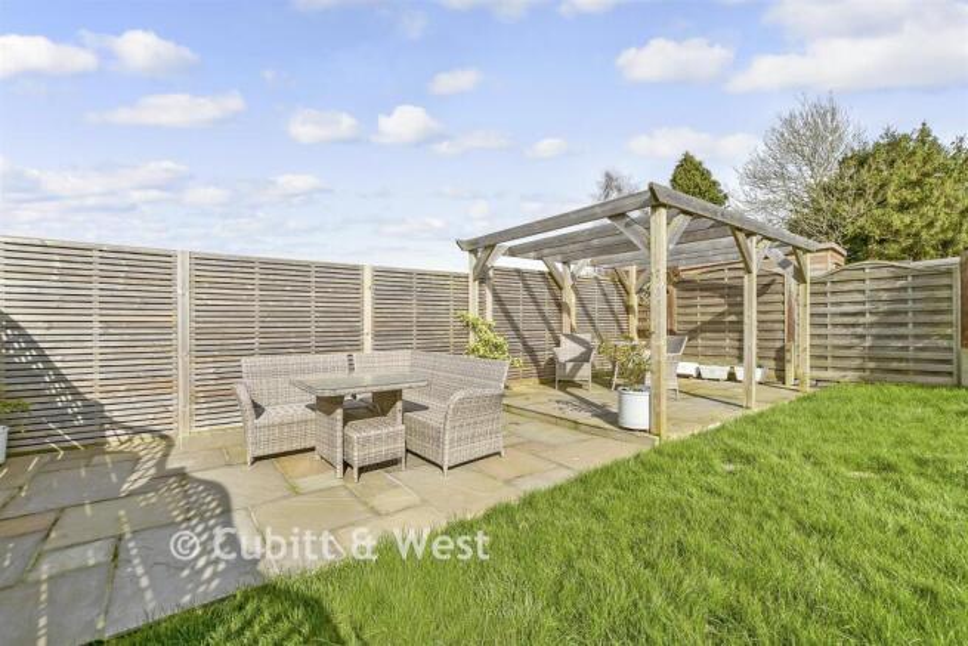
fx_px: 403
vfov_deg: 77.4
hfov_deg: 100.4
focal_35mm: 15
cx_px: 484
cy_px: 323
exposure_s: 1/200
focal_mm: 10
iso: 160
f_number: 8
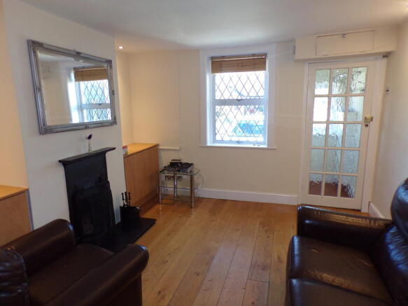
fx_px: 283
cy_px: 153
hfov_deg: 71.6
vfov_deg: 56.8
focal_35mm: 24
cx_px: 204
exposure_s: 1/34
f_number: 3
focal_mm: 4.3
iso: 161
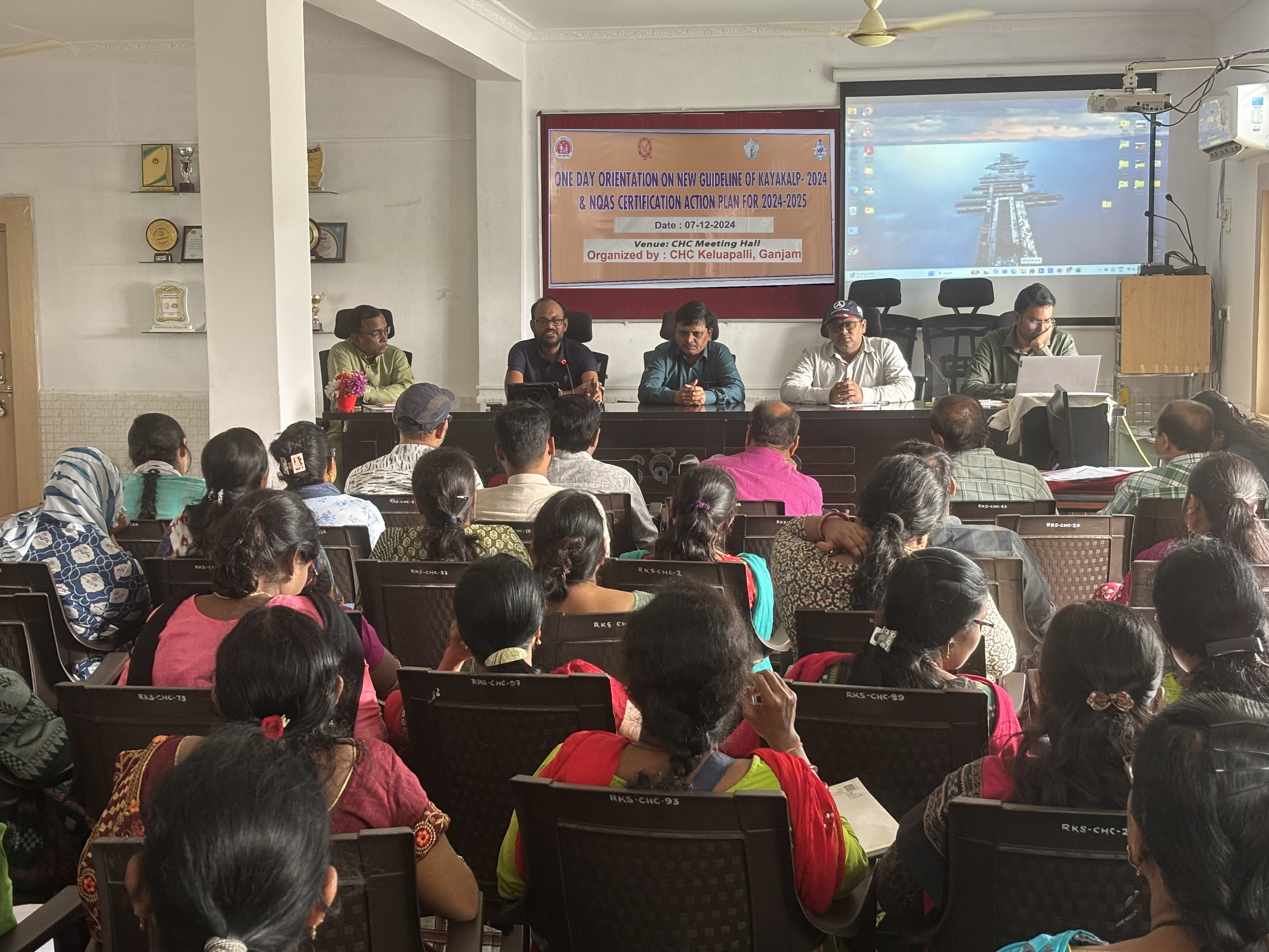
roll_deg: +0.7
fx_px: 1906
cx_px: 634
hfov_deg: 36.8
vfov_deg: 28.0
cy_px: 476
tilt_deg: -5.8
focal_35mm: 52
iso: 160
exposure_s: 1/50
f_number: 1.6
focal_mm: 5.96
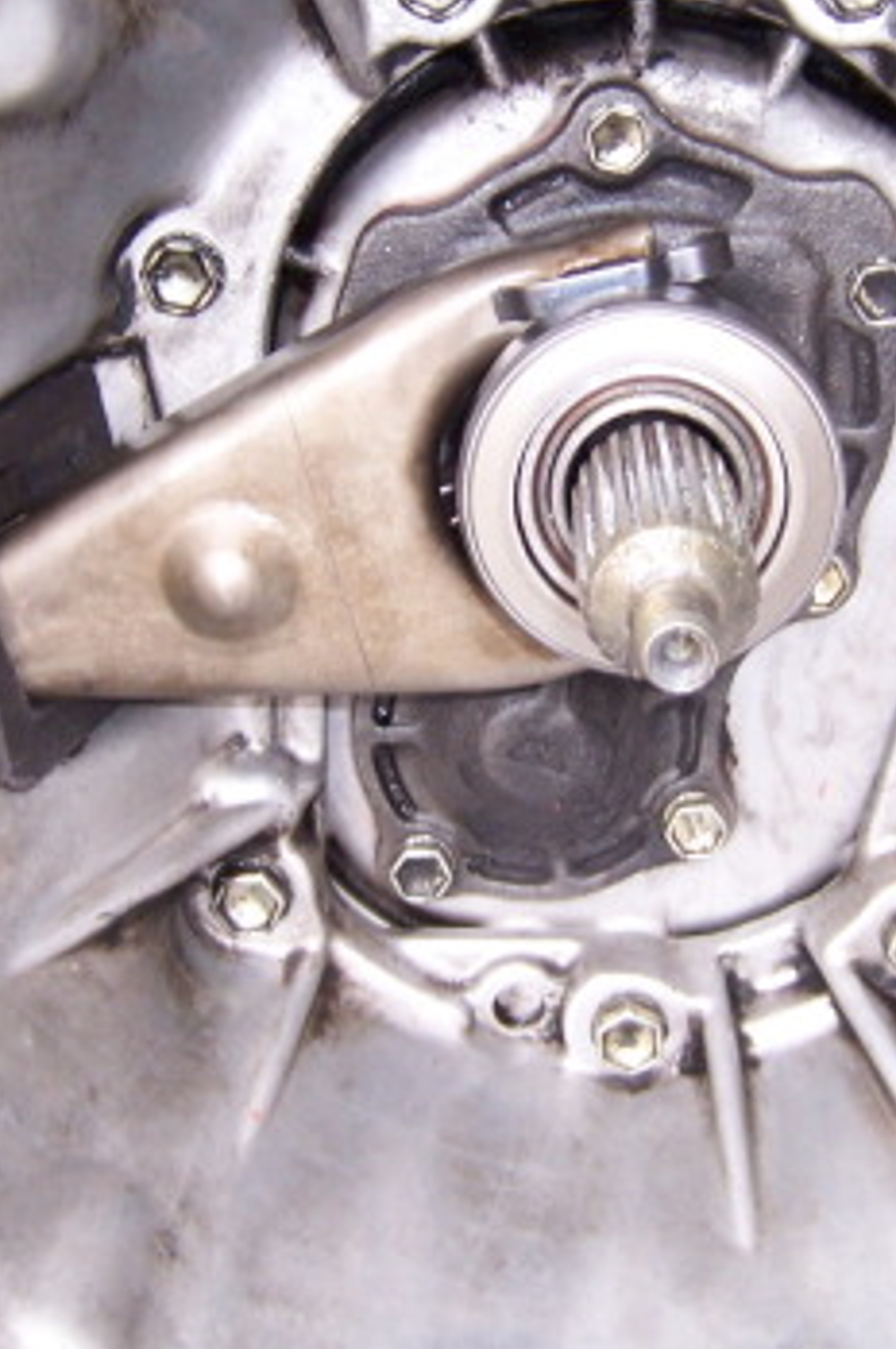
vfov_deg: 31.8
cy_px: 545
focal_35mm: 63
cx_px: 525
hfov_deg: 21.5
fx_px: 2356
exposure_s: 1/20
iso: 140
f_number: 2.8
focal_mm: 5.5
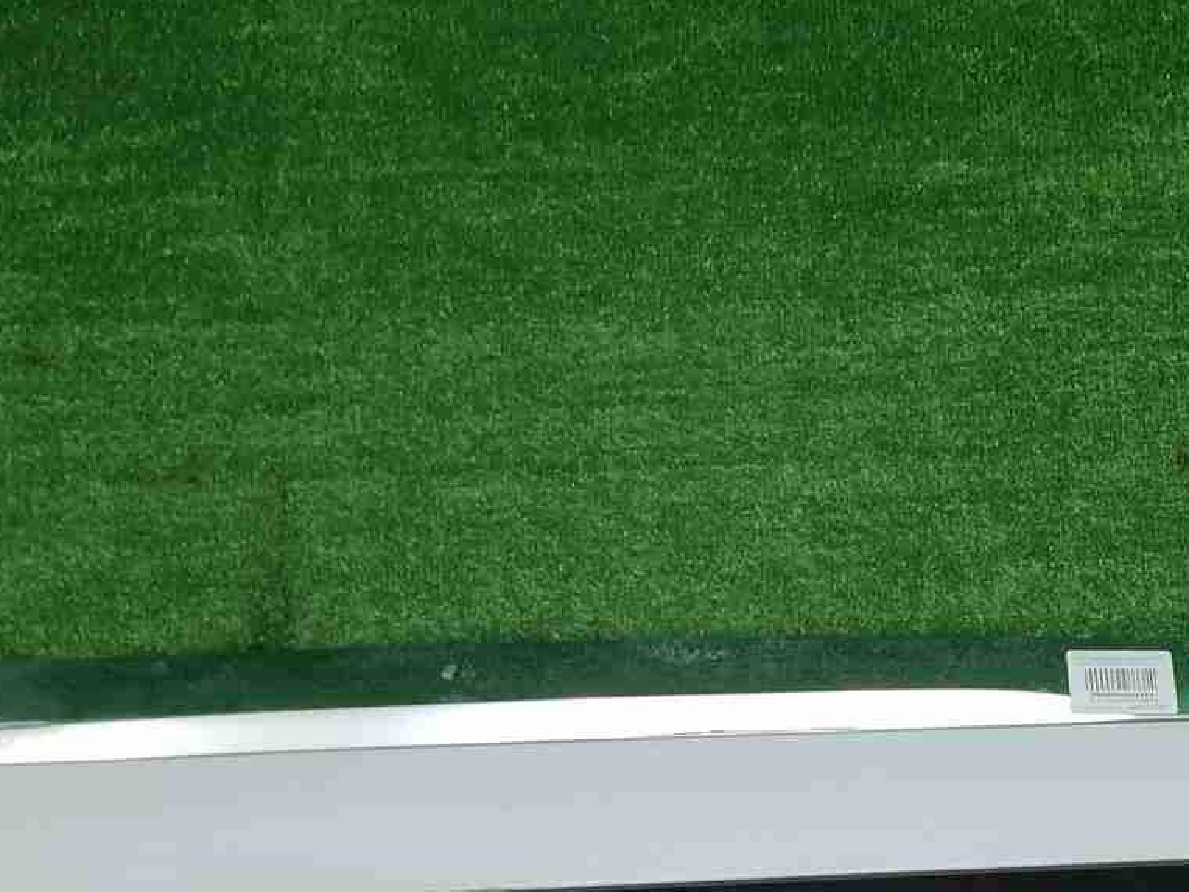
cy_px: 824
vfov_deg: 28.4
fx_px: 1683
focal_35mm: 49
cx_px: 761
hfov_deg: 38.6
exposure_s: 1/50
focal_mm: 5.4
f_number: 1.8
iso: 80
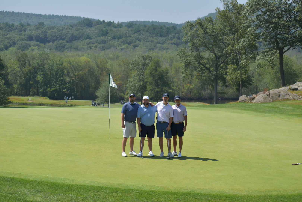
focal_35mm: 105
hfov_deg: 19.5
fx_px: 881
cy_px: 101
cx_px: 151
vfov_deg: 13.0
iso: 200
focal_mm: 70
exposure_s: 1/1250
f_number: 5.6
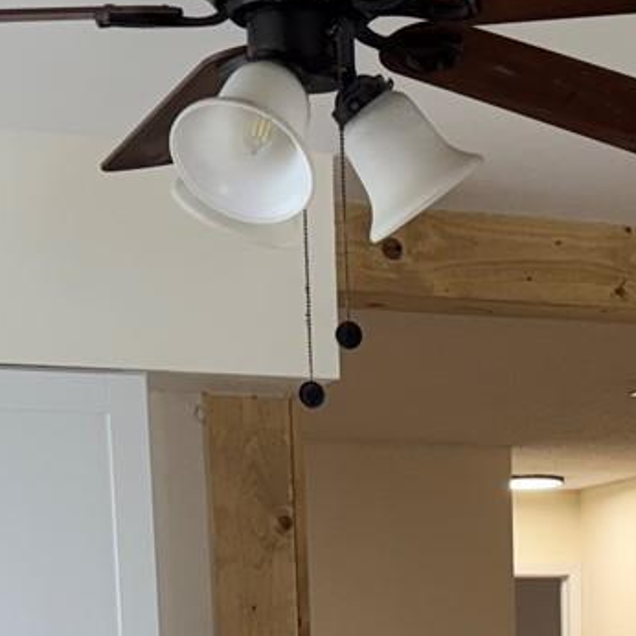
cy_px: 901
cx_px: 610
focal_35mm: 98
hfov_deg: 17.4
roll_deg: +0.5
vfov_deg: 16.4
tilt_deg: -7.6
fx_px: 2037
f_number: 1.78
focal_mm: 6.76
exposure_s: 1/120
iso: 100
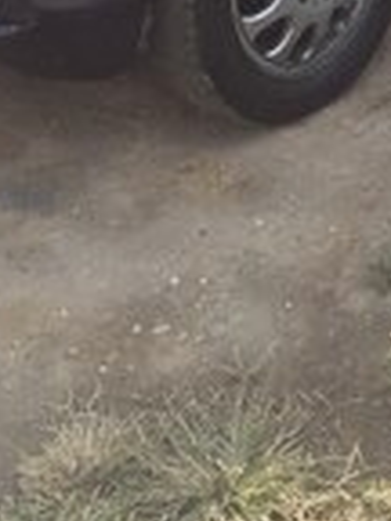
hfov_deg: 14.7
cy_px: -300
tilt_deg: -13.4
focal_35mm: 100
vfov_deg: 17.3
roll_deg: +0.4
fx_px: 1506
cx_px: 279
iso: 32
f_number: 2.2
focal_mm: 4.15
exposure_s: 1/860
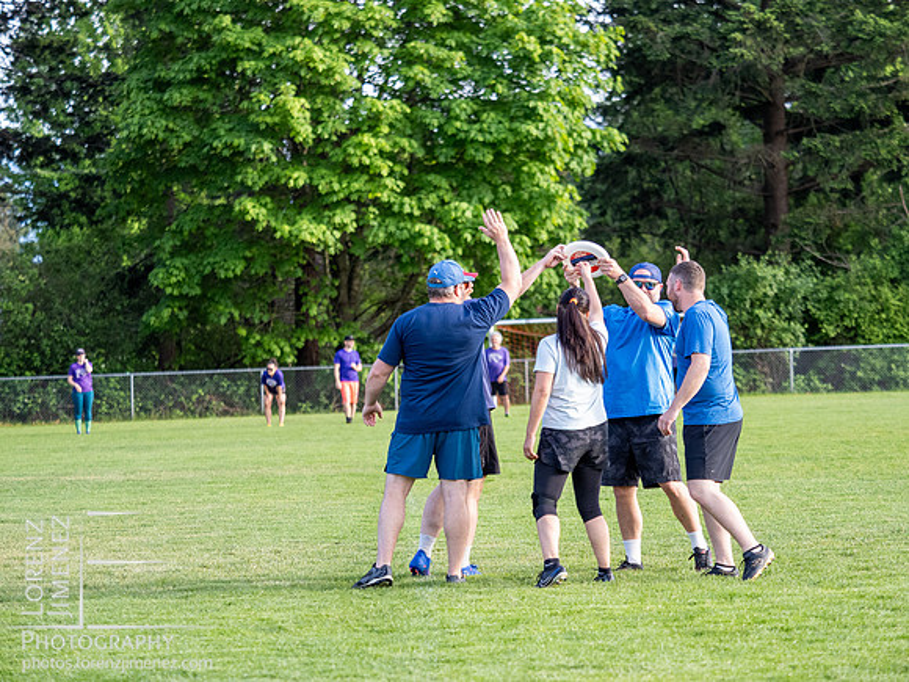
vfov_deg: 9.1
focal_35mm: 164
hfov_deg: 12.0
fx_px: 4307
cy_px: 341
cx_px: 454
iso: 640
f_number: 2.8
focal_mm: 82
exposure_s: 1/1000
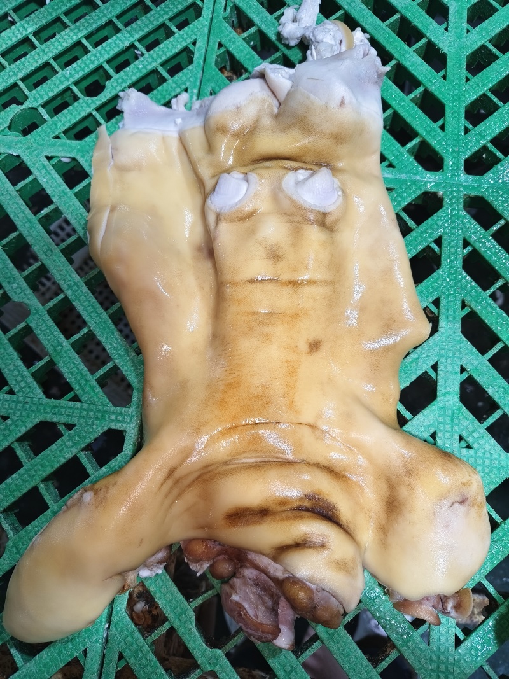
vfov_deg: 73.9
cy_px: 340
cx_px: 254
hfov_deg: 58.9
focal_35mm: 23
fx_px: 451
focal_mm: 5.6
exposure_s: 1/50
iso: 778
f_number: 1.88
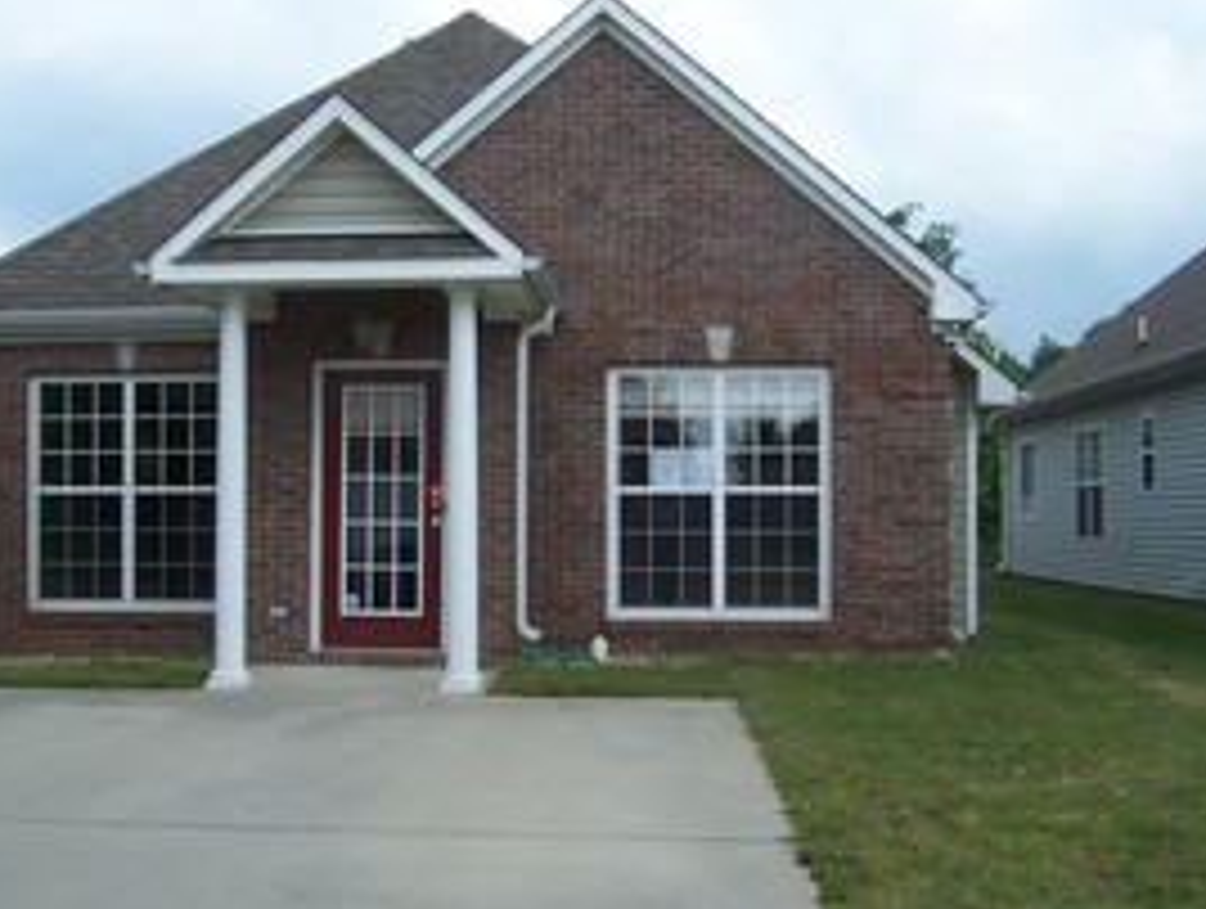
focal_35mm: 49
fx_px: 1710
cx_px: 508
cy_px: 428
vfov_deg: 29.8
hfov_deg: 38.7
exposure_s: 1/1000
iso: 80
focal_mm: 6.3
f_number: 2.8
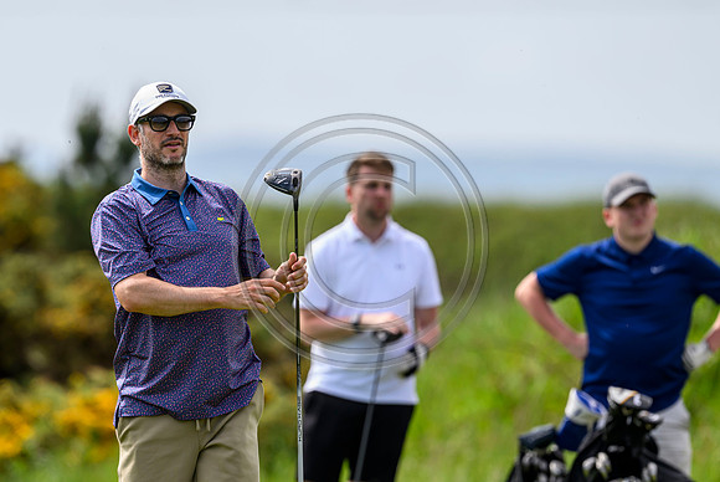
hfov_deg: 3.7
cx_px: 299
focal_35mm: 551
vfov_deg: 2.5
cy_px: 151
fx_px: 11032
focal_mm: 400
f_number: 4
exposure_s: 1/2500
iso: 500
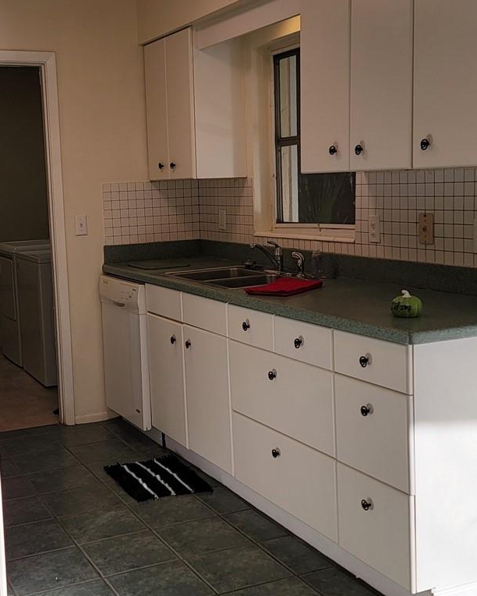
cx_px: 176
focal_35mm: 49
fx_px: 865
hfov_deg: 30.7
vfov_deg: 38.0
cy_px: 297
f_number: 1.8
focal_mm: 6.7
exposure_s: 1/151
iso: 16
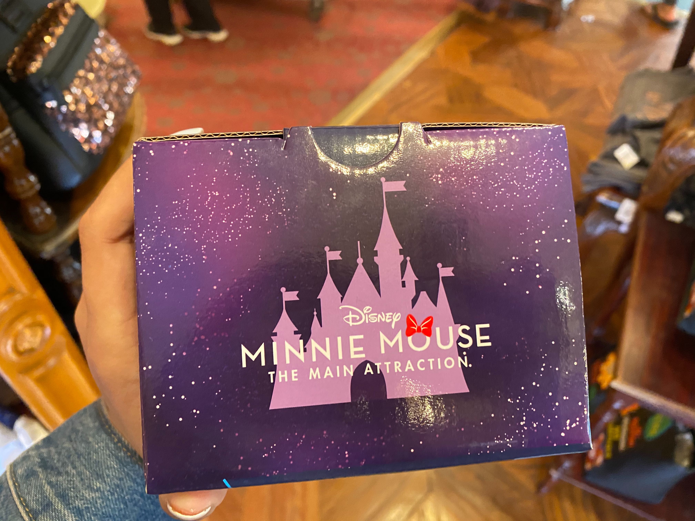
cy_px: 260
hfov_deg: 67.3
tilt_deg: -49.3
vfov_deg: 53.1
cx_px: 348
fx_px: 522
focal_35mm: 26
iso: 500
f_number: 1.8
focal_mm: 4.25
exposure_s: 1/40
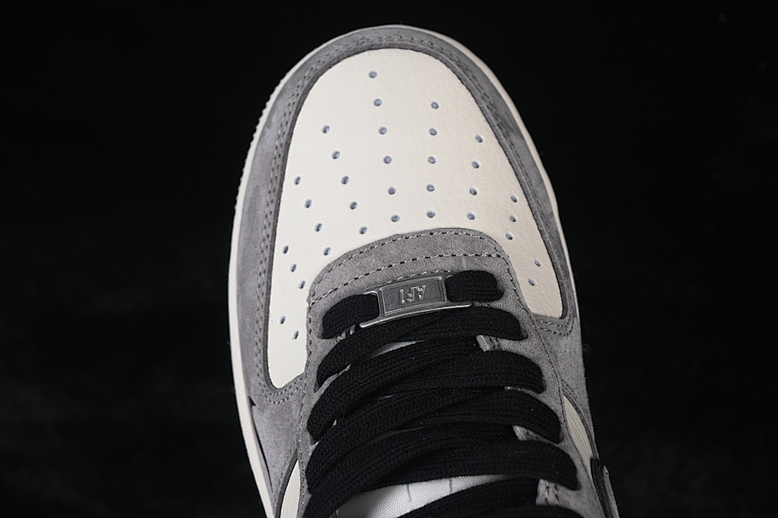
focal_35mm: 75
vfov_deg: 18.2
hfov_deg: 27.0
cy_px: 259
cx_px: 389
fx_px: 1621
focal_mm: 50
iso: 160
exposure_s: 1/80
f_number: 7.1
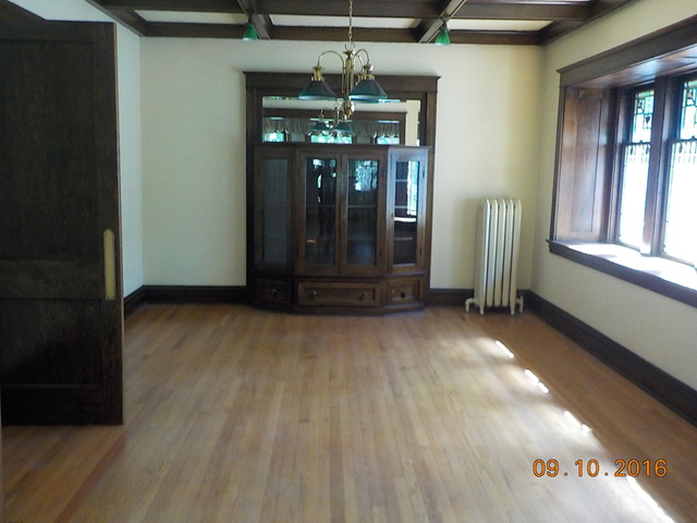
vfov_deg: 46.8
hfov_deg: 60.0
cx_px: 348
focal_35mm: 30
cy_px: 262
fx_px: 604
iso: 400
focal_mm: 4.1
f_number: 3.3
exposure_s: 1/13
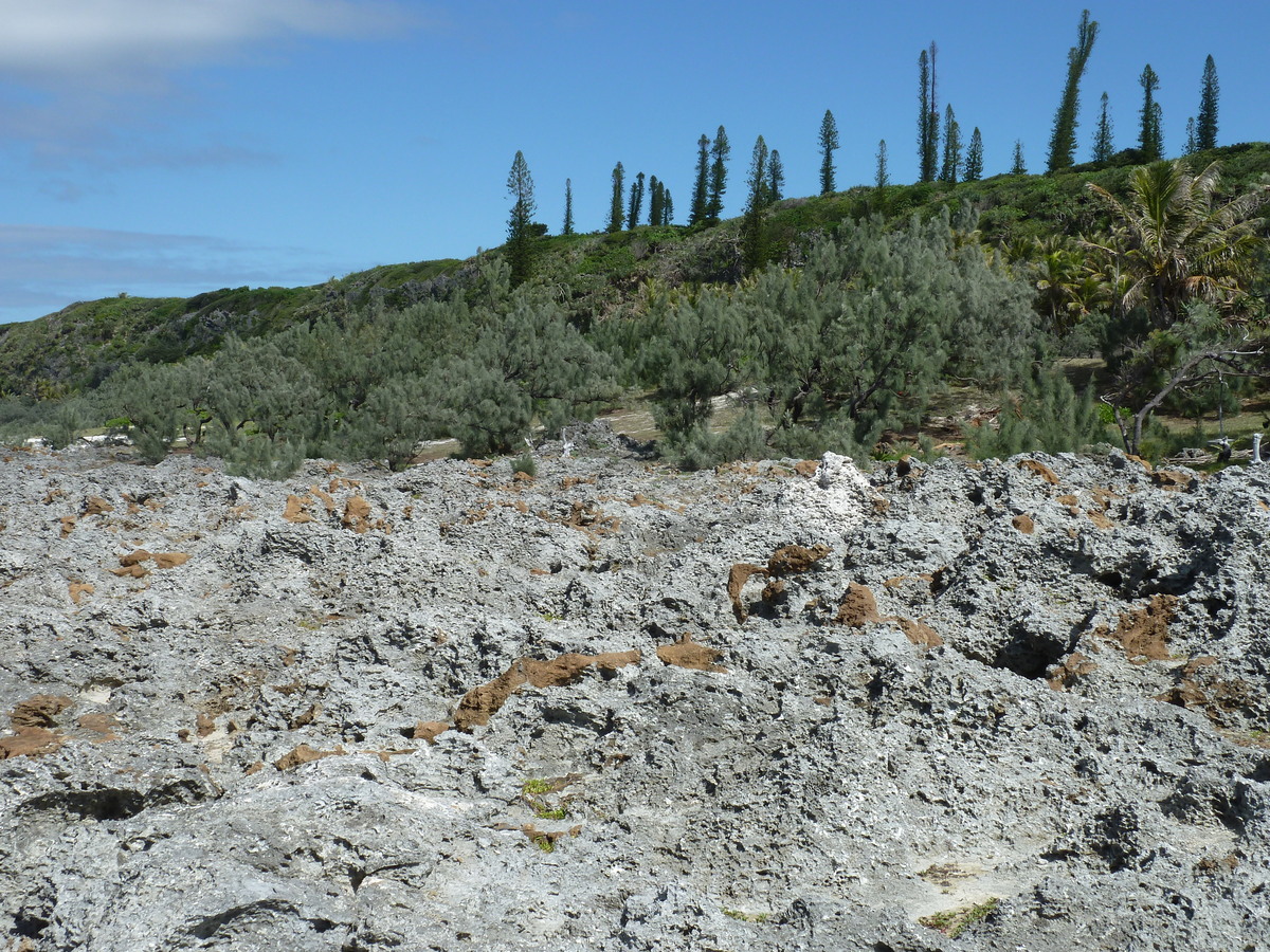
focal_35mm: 44
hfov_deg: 42.9
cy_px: 476
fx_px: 1614
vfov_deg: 32.9
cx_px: 635
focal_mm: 7.3
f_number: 5.6
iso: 80
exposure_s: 1/400
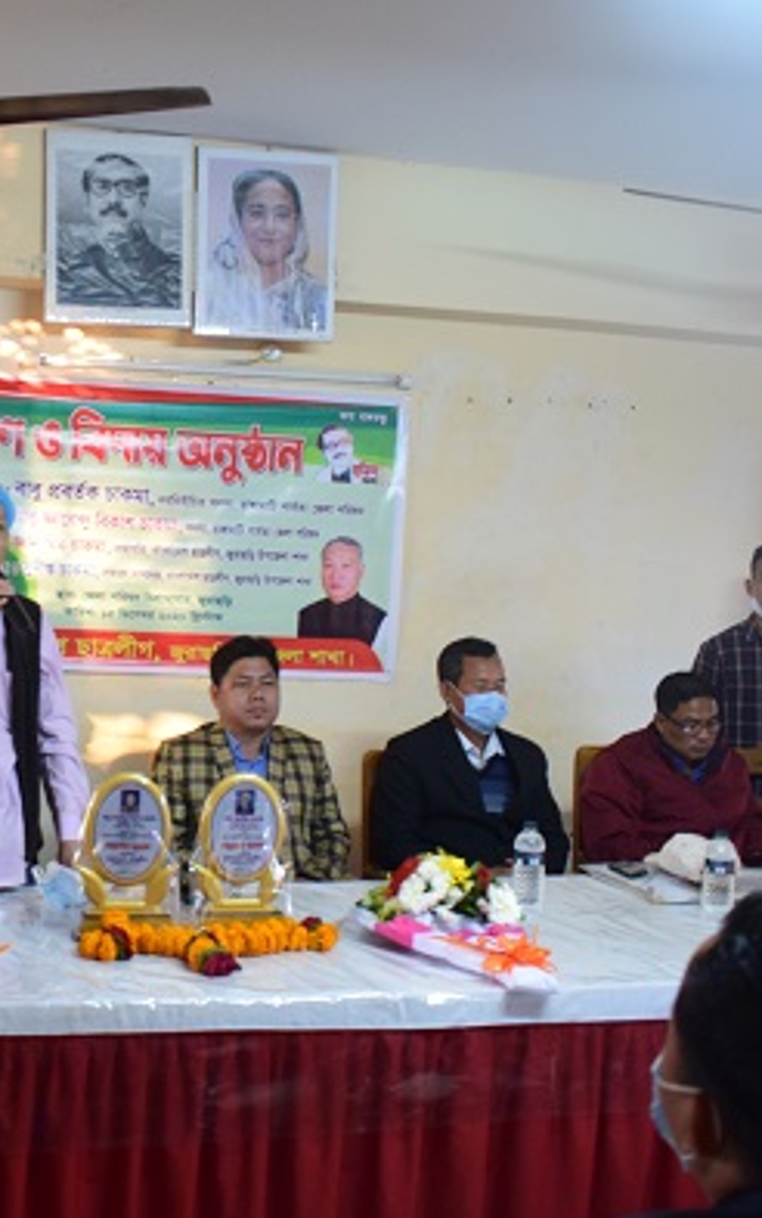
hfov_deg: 29.4
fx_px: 1394
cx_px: 81
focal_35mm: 42
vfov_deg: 47.2
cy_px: 614
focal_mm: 18
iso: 1600
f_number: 5.6
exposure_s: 1/15
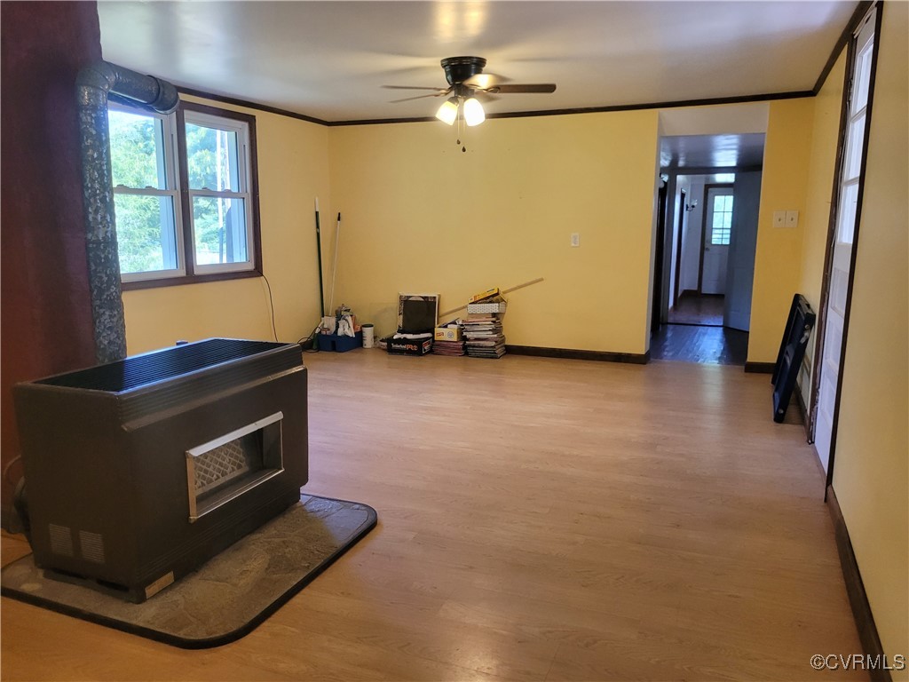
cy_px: 341
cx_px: 454
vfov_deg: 53.1
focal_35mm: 26
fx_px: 683
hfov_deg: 67.3
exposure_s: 1/120
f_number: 1.8
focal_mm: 5.4
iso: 250
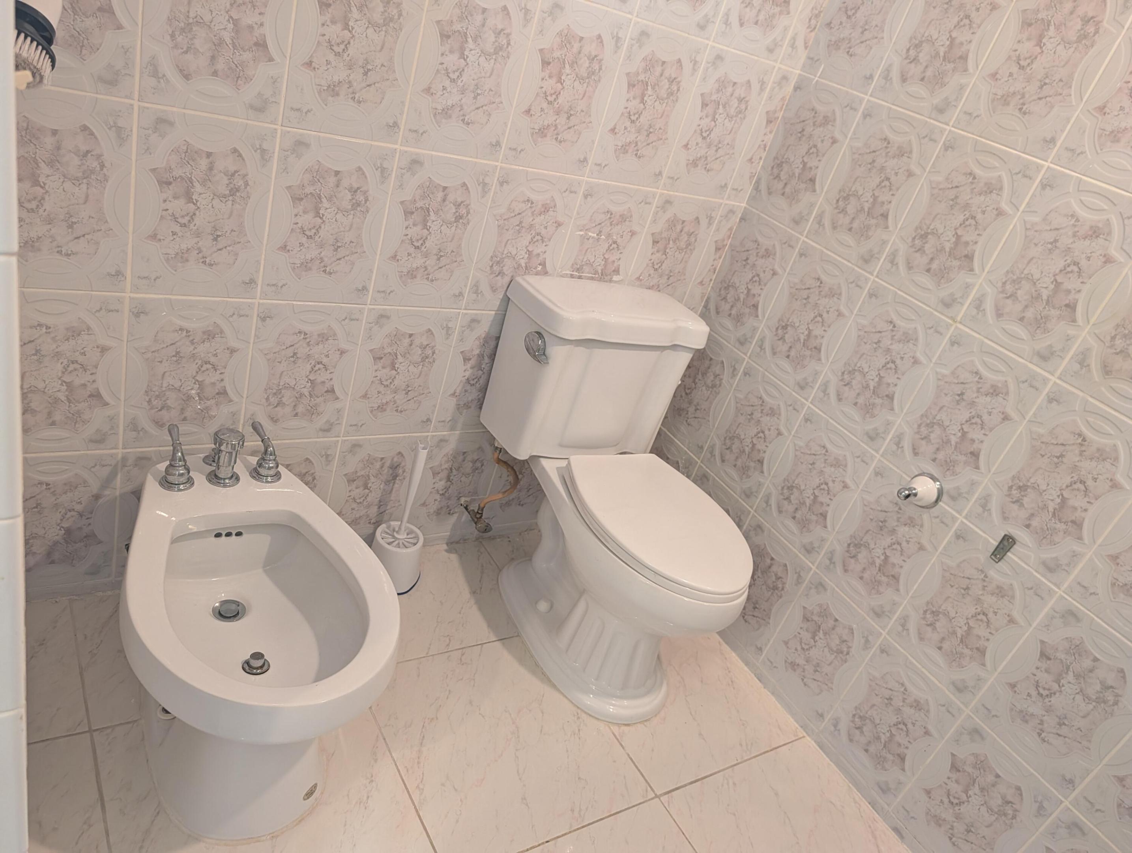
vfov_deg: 56.9
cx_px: 566
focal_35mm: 24
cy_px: 426
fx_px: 786
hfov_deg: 71.5
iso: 569
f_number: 1.68
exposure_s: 1/60
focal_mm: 6.9
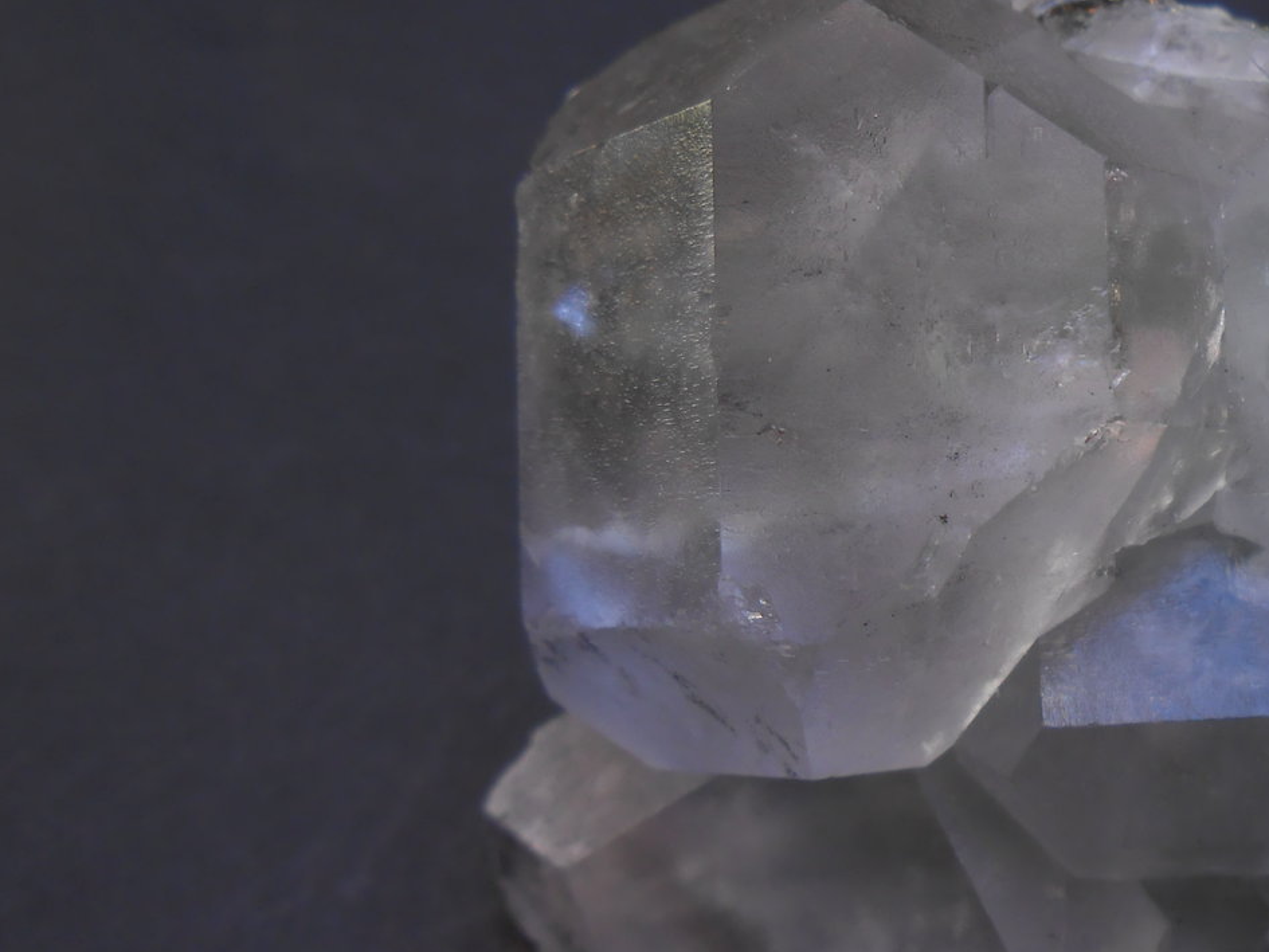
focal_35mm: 44
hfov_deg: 41.3
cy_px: 536
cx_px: 999
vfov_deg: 32.8
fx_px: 1613
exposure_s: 1/40
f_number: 3.5
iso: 80
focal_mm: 4.6
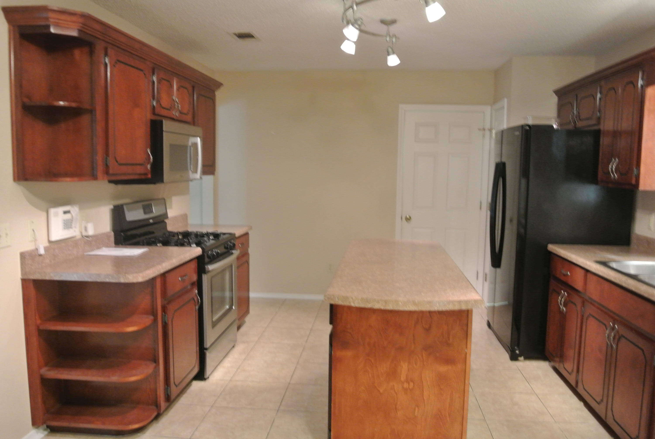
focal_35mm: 29
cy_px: 220
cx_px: 328
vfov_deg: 45.1
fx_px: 528
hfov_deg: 63.6
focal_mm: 11
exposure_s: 1/20
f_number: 3.5
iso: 800
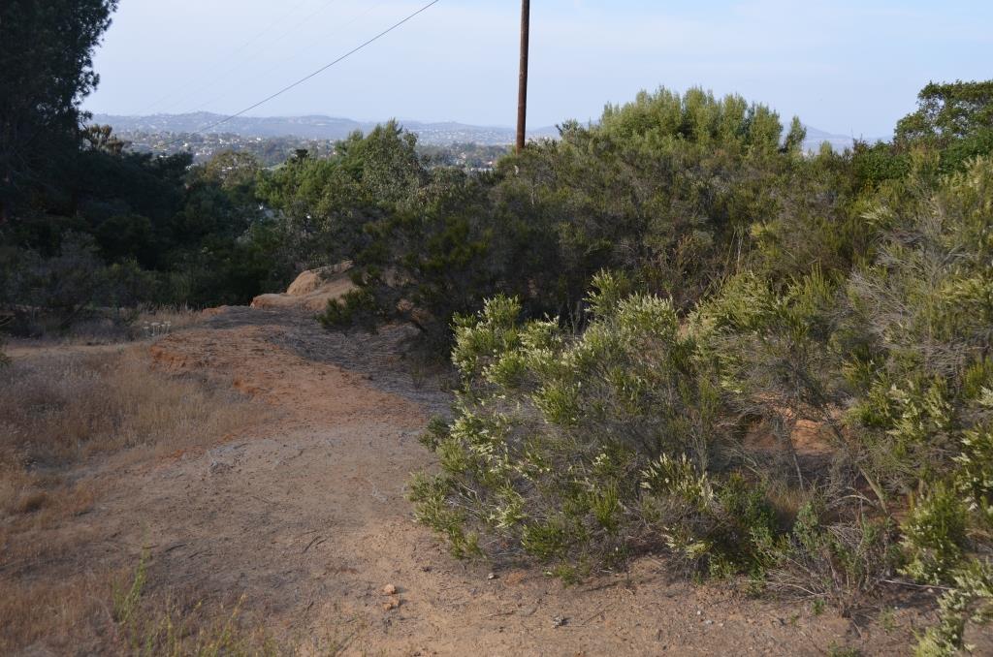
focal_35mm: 36
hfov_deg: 53.2
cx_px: 496
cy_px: 328
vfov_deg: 36.7
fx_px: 991
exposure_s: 1/250
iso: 100
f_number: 5
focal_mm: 24
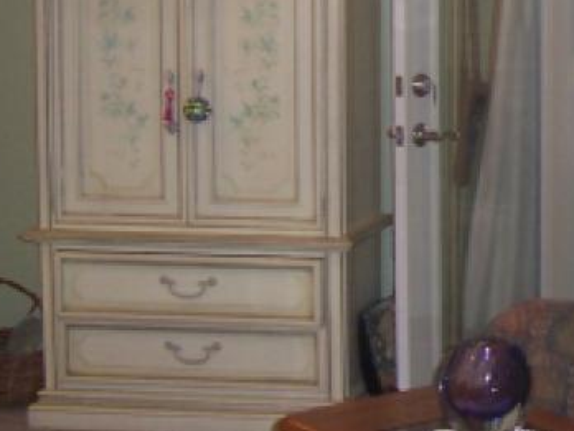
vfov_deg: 13.9
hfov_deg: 17.3
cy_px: 126
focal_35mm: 106
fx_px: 1758
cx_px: 765
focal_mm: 6
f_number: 3
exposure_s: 1/60
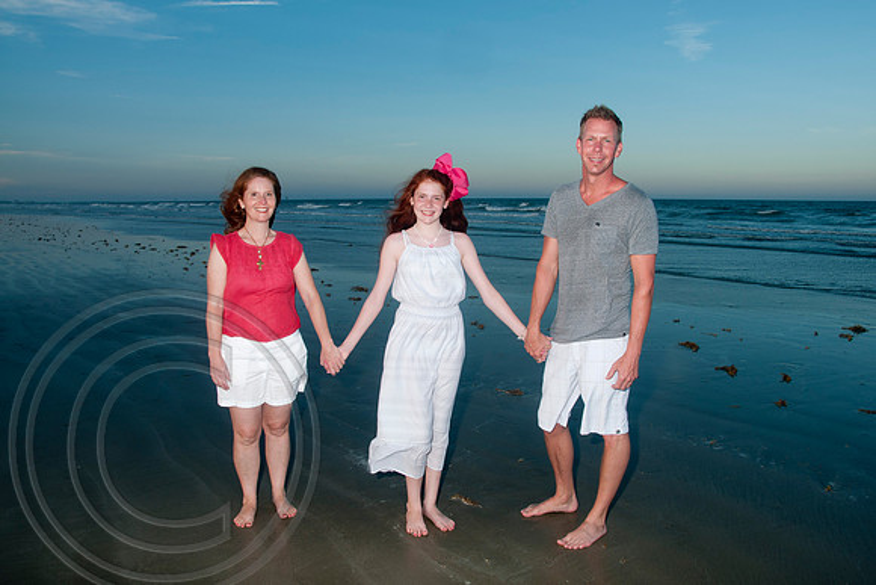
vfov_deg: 46.7
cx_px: 446
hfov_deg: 65.9
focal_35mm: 28
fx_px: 676
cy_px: 293
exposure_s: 1/125
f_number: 8
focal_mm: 18
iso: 100
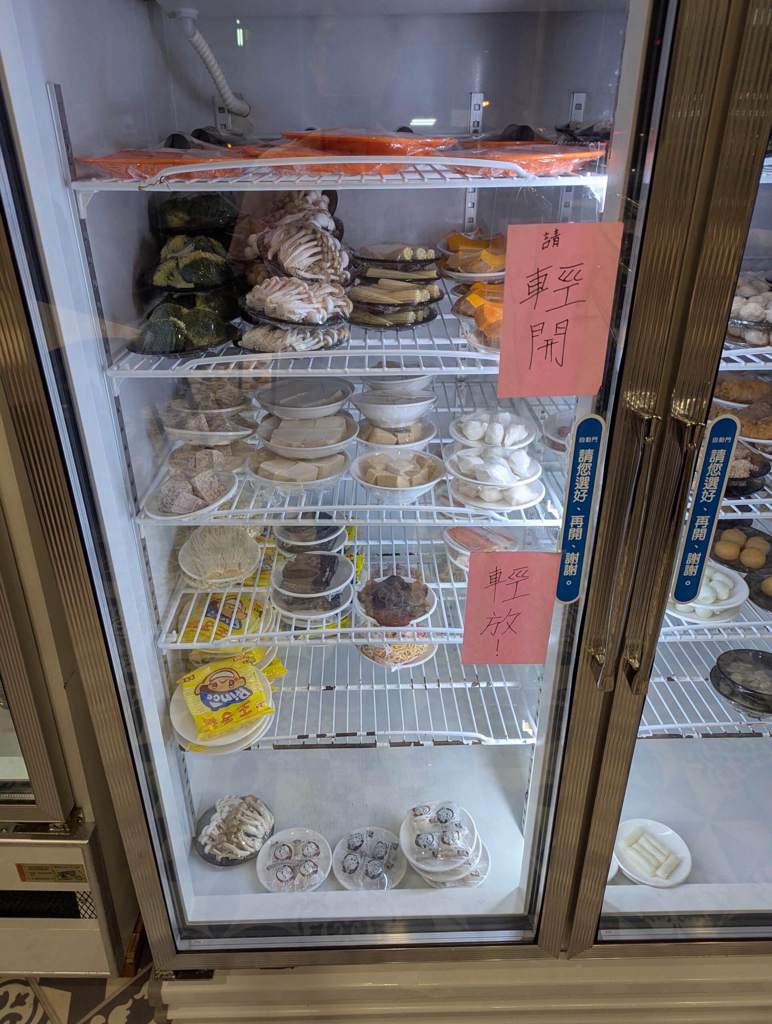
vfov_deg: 71.5
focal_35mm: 24
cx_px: 386
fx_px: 712
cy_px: 512
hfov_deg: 56.9
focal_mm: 6.81
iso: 121
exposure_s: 1/120
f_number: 1.85
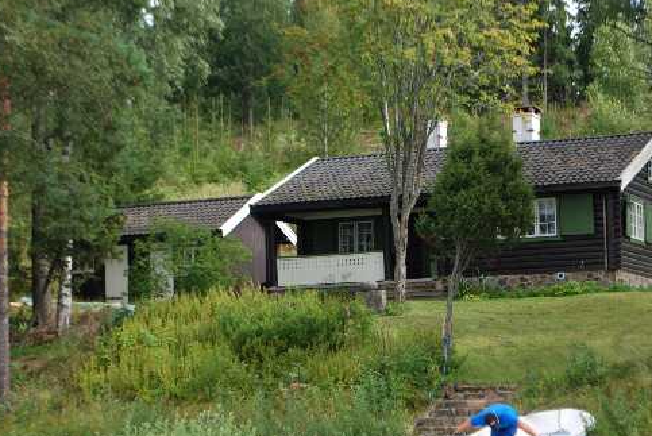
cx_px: 412
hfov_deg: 20.3
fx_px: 1813
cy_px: 208
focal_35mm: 100
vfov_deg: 13.7
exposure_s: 1/125
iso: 100
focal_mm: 46
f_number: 5.6
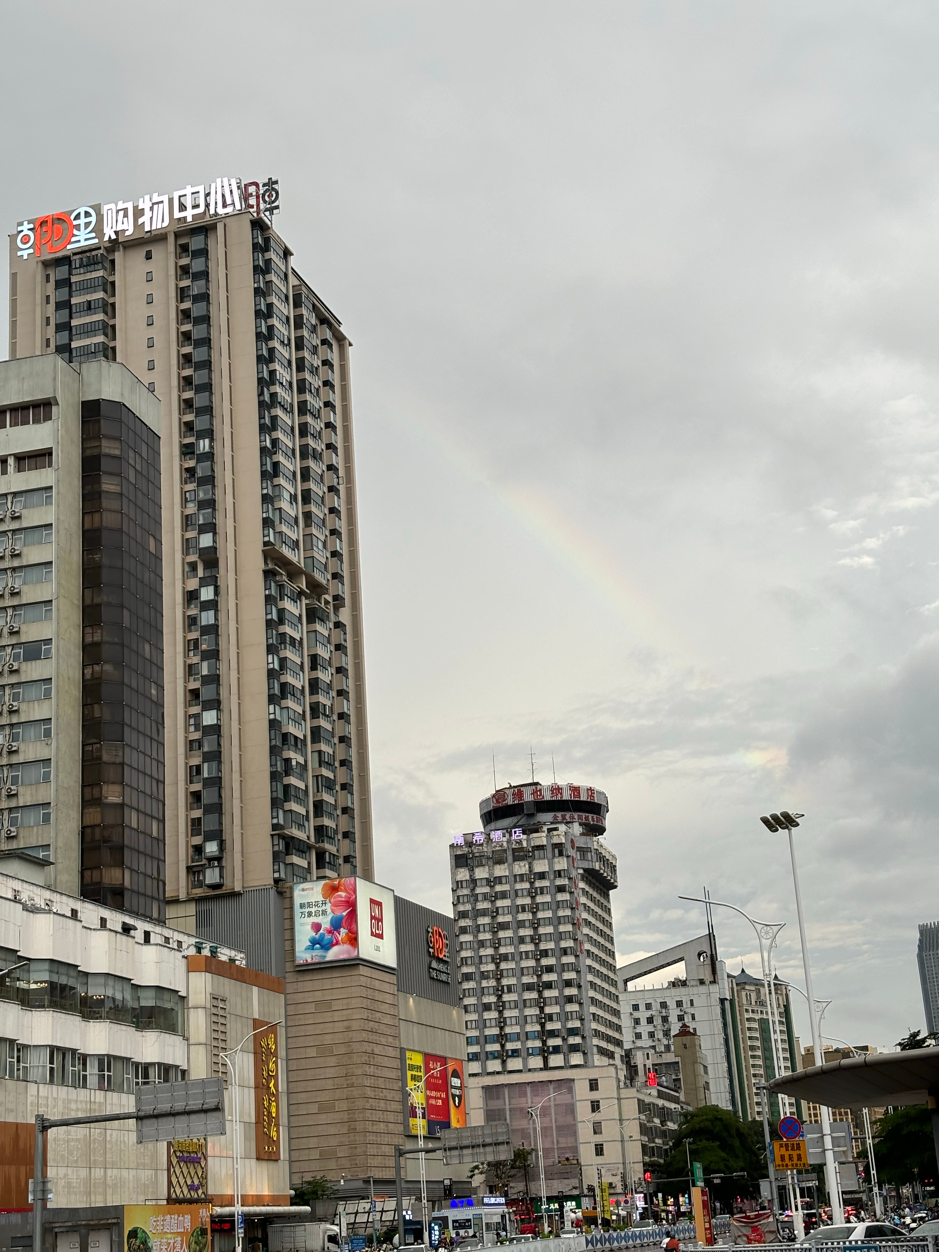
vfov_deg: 36.8
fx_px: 1881
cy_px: 626
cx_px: 470
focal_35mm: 52
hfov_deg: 28.0
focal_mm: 5.96
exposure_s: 1/466
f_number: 1.6
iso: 32
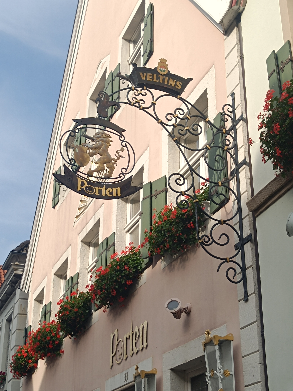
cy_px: 196
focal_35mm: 24
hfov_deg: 56.8
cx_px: 146
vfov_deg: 71.6
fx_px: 271
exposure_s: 1/1012
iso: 52
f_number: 1.88
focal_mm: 5.59
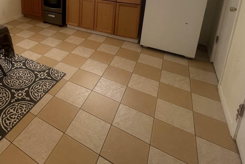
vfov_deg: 43.9
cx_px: 53
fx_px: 170
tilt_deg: -13.6
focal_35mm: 25
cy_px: 1
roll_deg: +0.3
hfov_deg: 65.7
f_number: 1.8
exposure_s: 1/120
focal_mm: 1.57
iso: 160
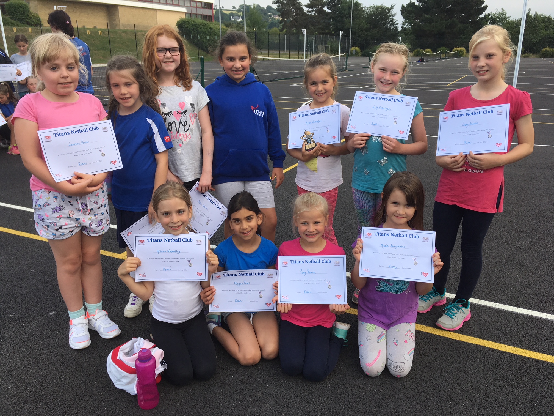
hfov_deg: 61.7
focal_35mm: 29
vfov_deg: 48.2
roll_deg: -0.2
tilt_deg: -18.6
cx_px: 277
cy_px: 208
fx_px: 464
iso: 25
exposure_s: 1/298
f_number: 2.2
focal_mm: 4.15
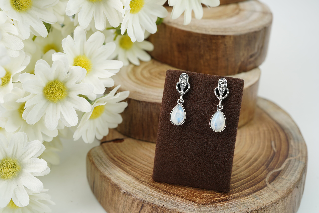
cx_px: 160
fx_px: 443
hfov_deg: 39.6
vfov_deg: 27.0
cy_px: 106
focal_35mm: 50
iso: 200
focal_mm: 50
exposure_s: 1/50
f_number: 7.1
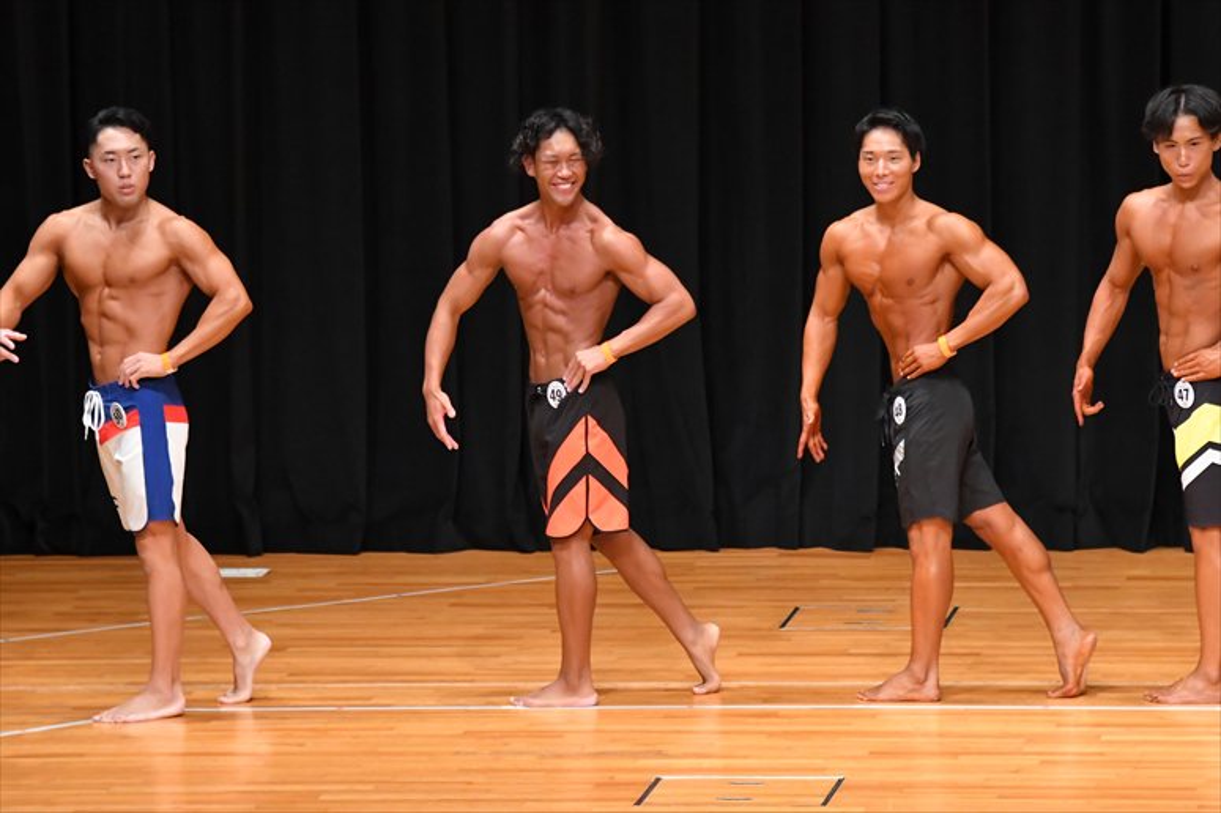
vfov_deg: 5.4
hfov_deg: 8.1
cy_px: 406
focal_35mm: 255
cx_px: 610
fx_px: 8645
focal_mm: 170
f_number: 5.6
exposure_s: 1/400
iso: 5000
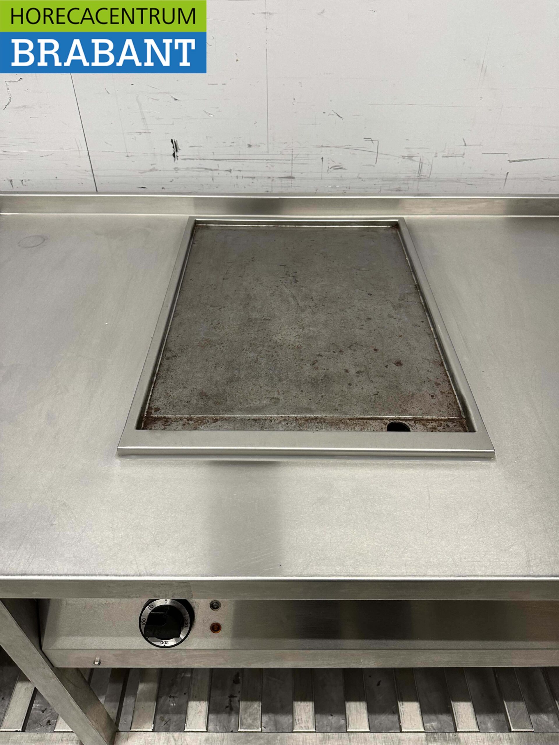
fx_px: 517
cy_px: 372
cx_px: 280
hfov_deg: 56.8
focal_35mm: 24
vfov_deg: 71.6
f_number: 1.78
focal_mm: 6.86
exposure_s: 1/50
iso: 160
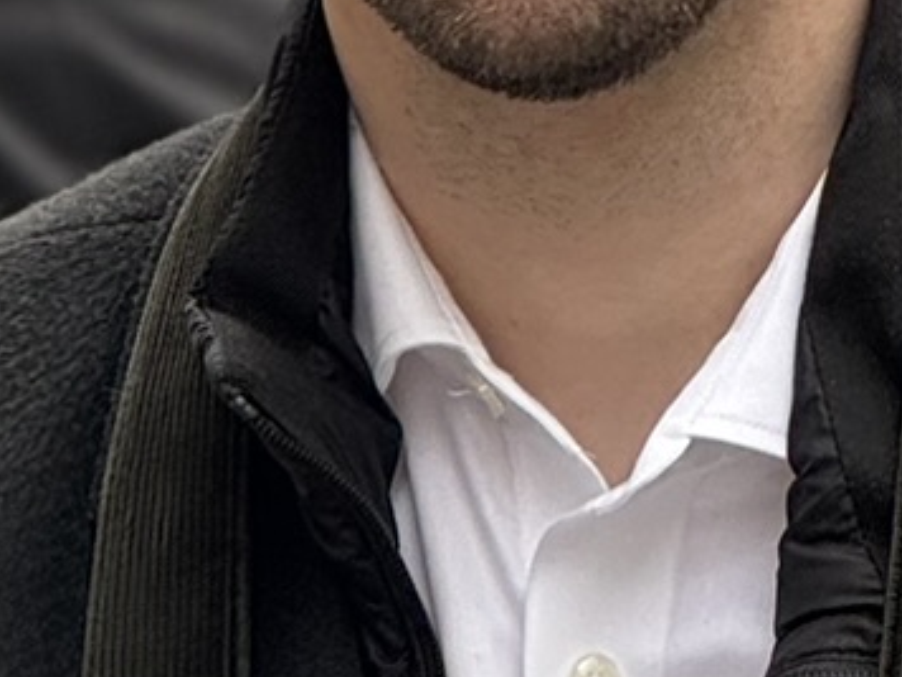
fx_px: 11543
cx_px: 801
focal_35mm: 443
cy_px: -350
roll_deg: -0.3
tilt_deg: -10.2
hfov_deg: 4.5
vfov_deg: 3.3
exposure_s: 1/108
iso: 25
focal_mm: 9
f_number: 2.8
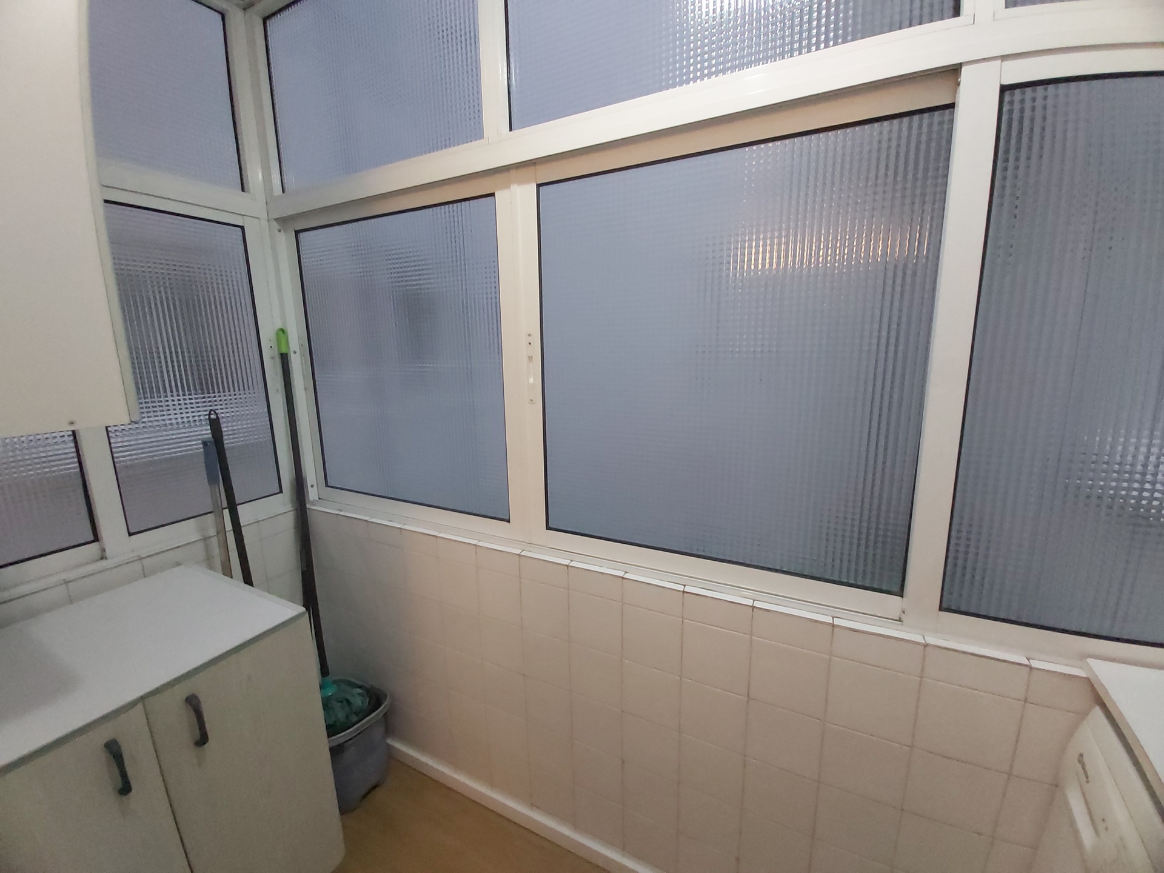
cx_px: 582
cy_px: 436
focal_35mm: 12
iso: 250
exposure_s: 1/25
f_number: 2.2
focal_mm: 1.42
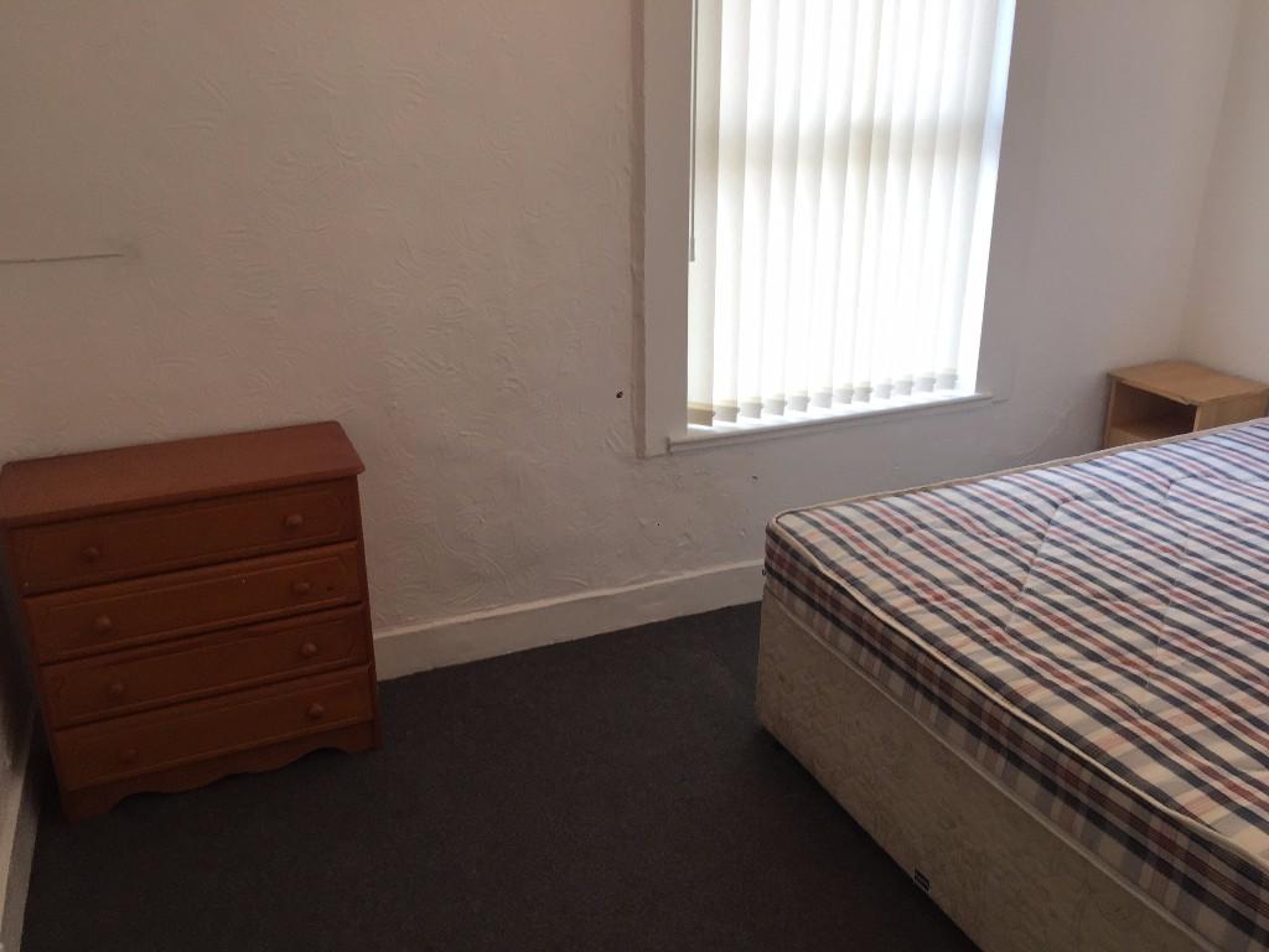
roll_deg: +0.1
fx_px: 1063
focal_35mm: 29
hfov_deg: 61.7
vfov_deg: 48.2
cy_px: 476
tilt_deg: -20.4
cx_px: 634
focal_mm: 4.15
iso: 50
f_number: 2.2
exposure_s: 1/100
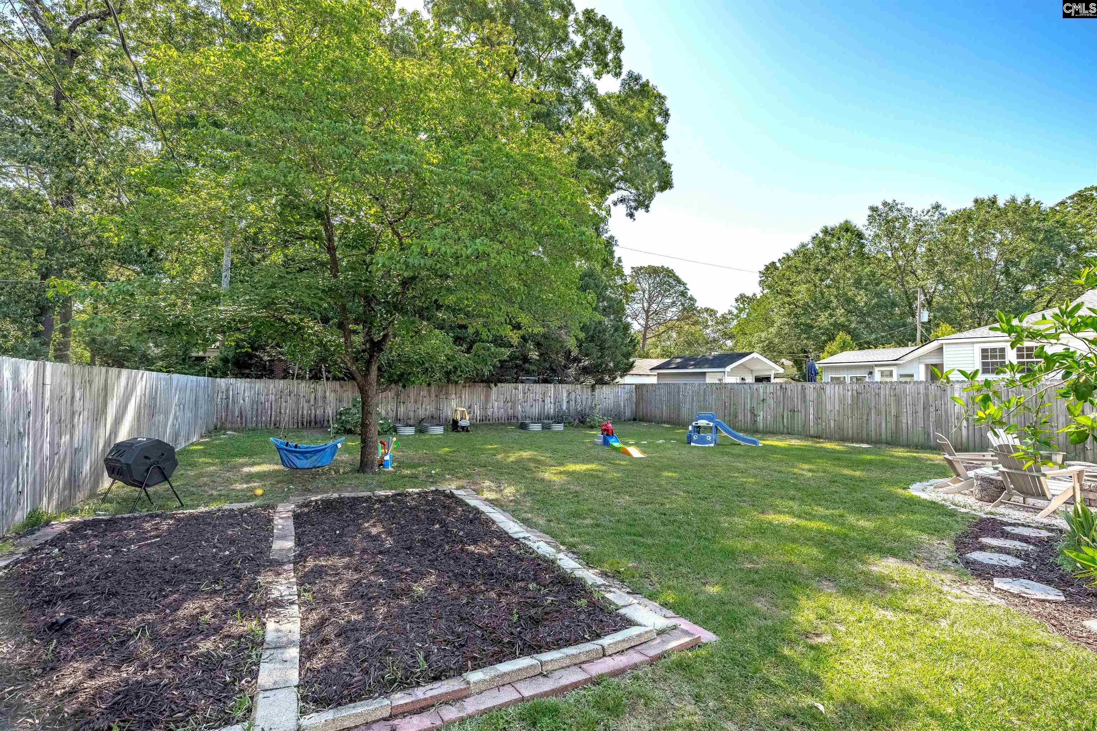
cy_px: 366
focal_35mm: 16
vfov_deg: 73.7
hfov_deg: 96.7
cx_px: 548
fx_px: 488
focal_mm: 16
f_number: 7.1
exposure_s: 1/8000
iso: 500
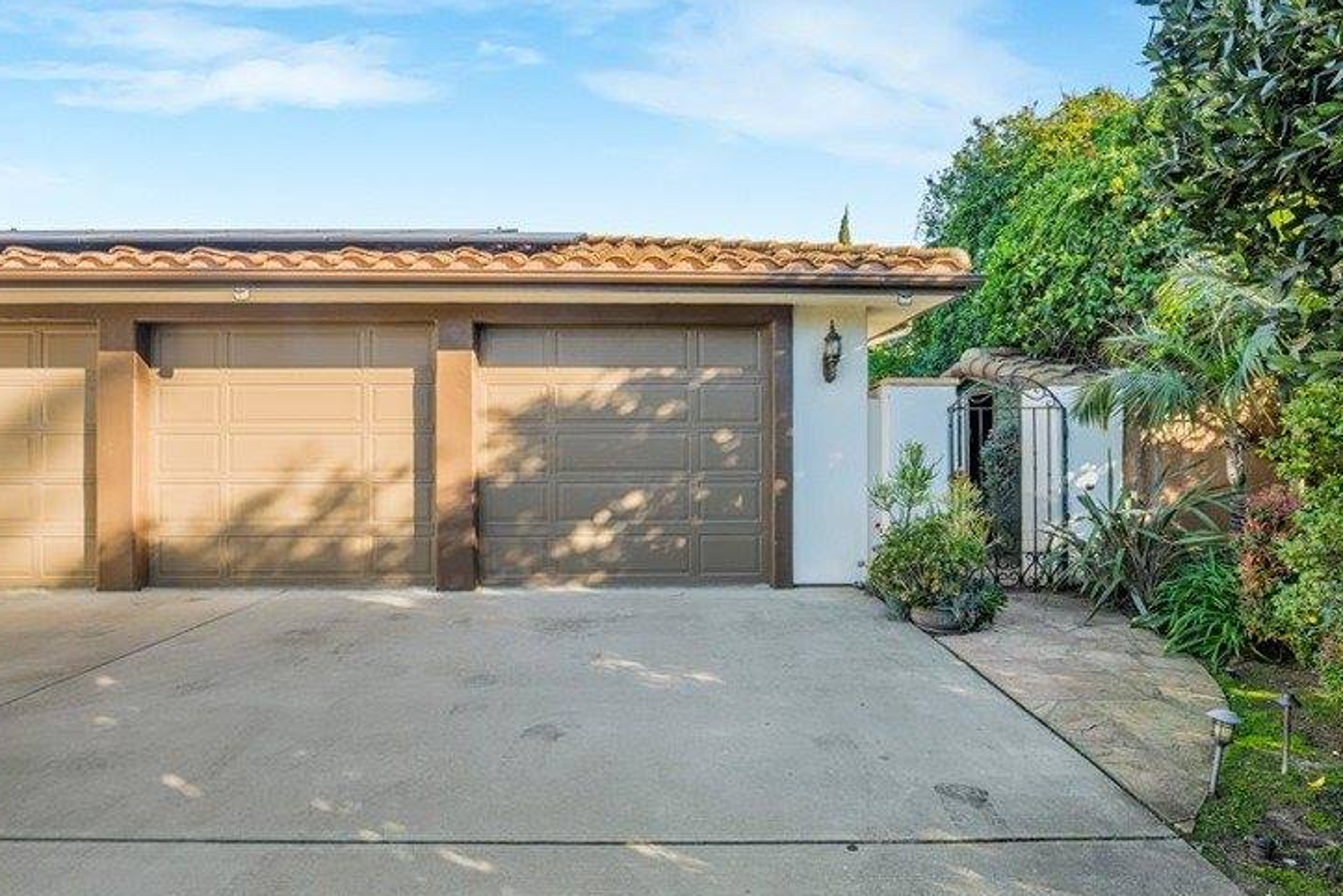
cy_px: 525
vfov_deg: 69.9
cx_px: 663
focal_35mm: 17
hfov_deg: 93.3
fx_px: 634
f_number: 8
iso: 200
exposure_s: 1/100
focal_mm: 12
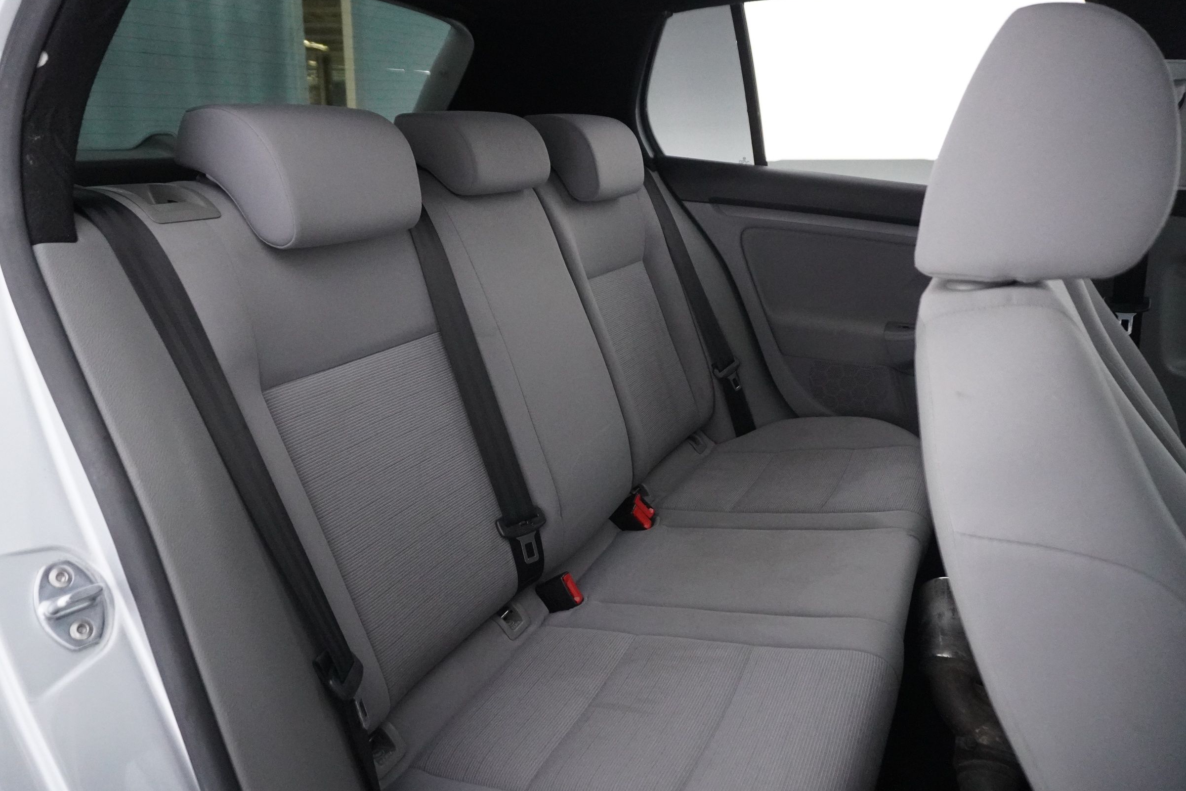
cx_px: 570
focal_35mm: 25
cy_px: 390
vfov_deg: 51.3
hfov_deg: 71.5
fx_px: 824
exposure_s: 1/125
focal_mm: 16
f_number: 3.5
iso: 6400
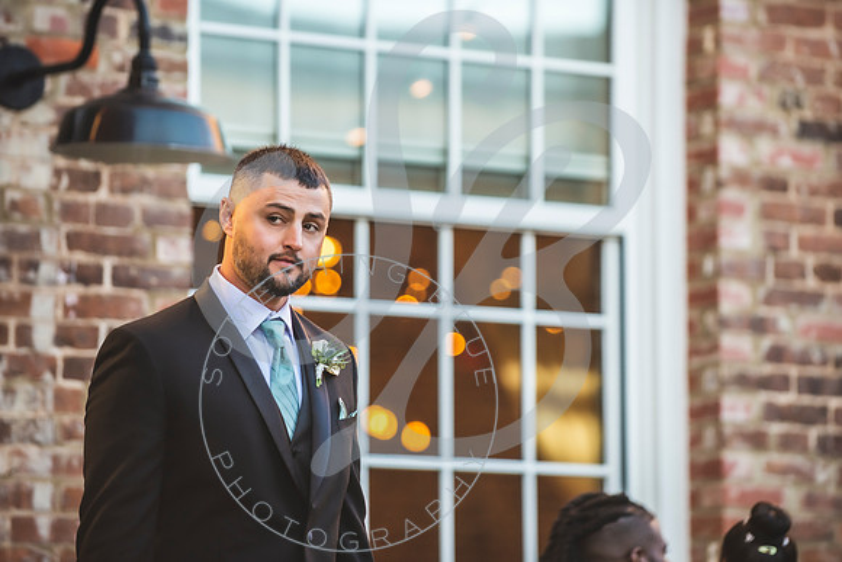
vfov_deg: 7.5
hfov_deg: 11.2
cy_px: 282
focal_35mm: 183
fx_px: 4288
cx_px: 440
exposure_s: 1/640
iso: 640
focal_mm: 170
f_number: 2.8
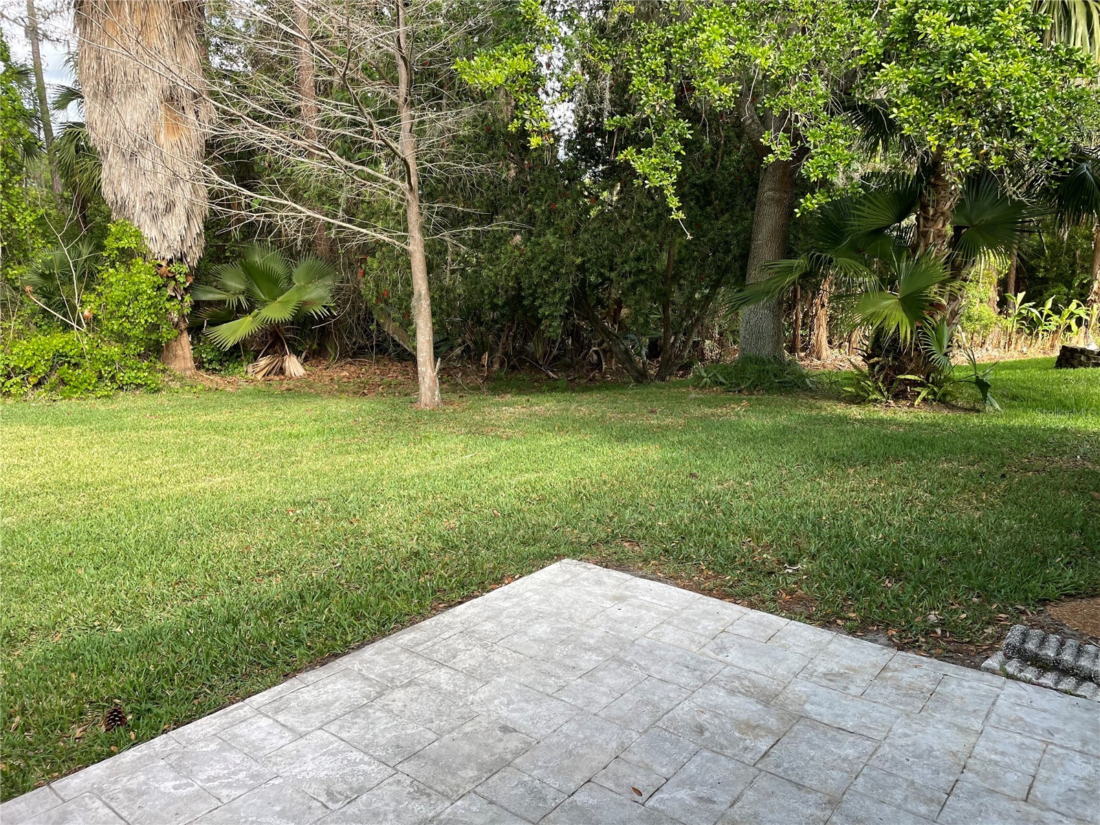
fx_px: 826
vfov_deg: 53.1
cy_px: 412
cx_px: 550
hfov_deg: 67.3
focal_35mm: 26
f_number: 1.6
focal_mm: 4.2
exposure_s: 1/506
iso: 32
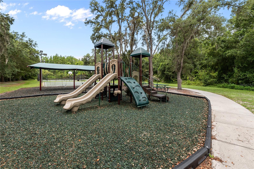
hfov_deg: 100.4
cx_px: 127
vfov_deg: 77.3
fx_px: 106
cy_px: 84
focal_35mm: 15
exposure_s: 1/80
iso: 100
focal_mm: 10
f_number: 8
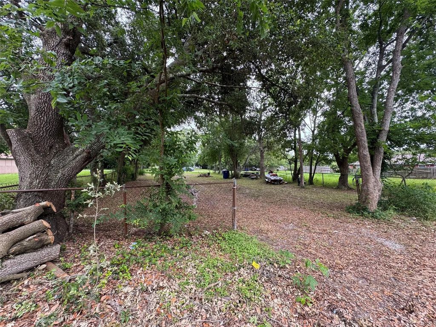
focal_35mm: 14
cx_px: 218
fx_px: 176
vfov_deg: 85.7
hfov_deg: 102.1
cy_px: 164
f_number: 2.2
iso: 64
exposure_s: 1/99
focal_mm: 2.22
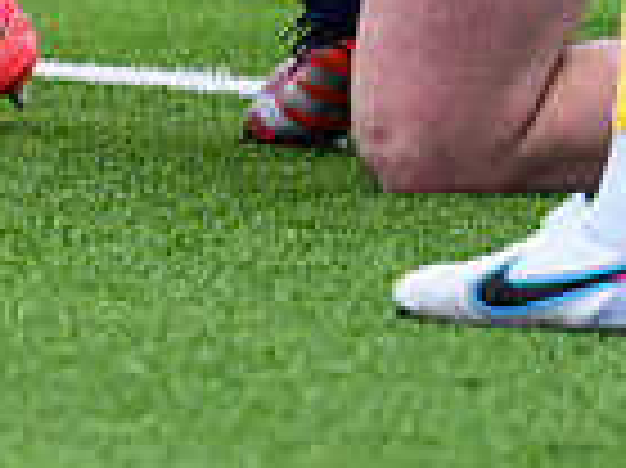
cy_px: -251
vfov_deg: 1.9
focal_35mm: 800
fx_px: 14455
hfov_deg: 2.5
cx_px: 8
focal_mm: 135
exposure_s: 1/1600
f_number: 3.2
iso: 800
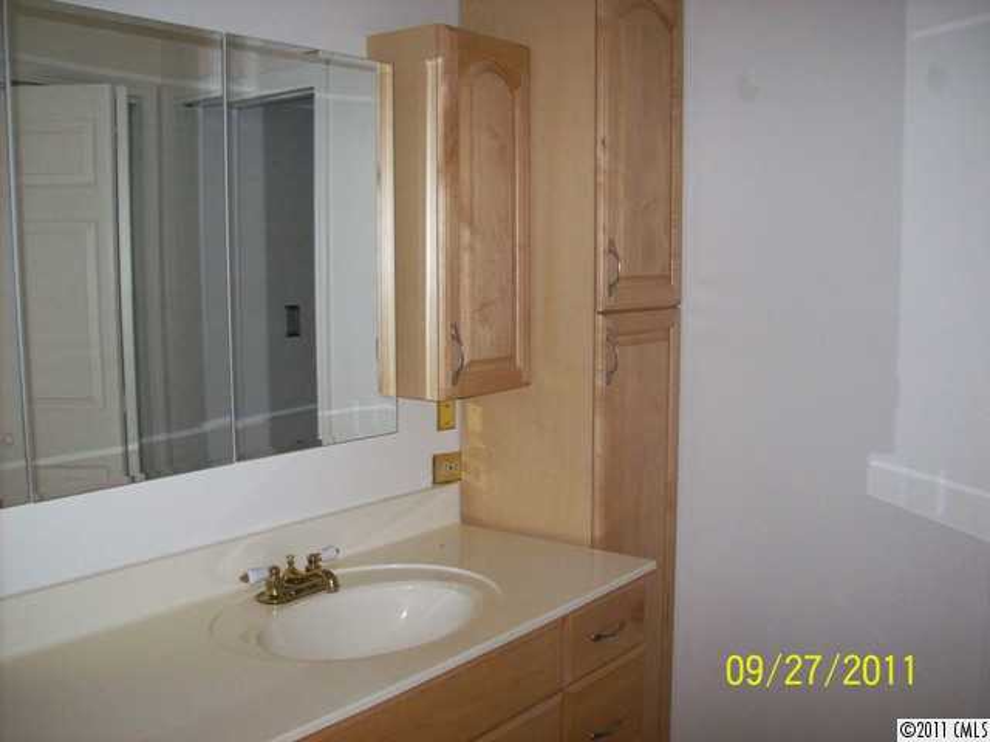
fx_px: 1030
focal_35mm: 36
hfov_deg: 51.4
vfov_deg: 39.7
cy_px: 371
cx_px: 495
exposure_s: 1/64
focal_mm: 6
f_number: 2.7
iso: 200
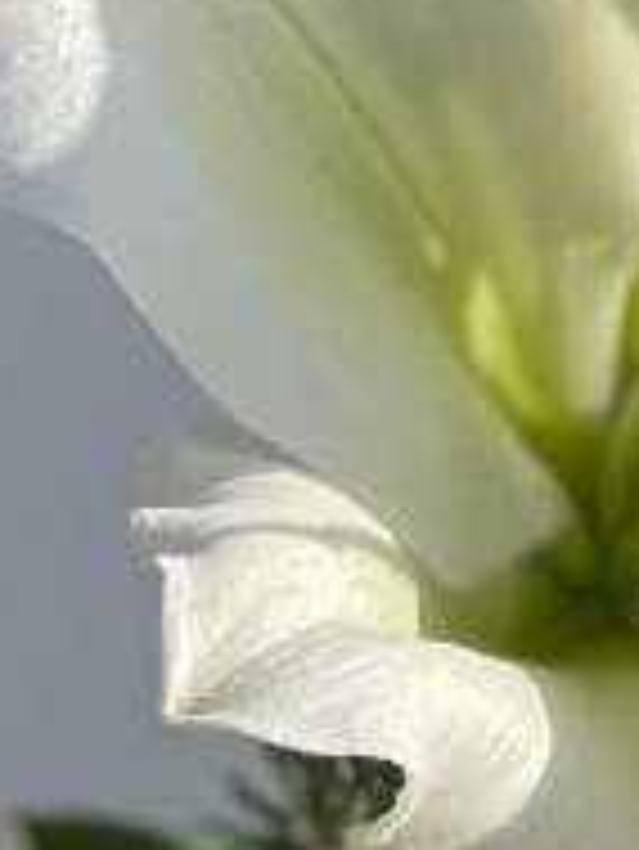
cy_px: 2478
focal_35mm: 508
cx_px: -1483
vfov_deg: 3.8
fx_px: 12489
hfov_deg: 2.9
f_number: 2.2
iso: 32
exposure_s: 1/758
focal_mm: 7.5
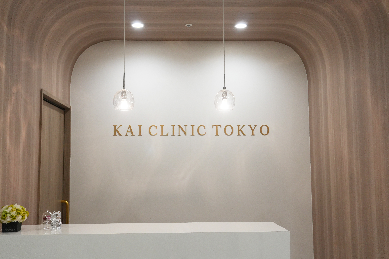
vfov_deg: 34.6
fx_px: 416
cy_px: 127
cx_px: 189
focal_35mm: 39
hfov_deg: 50.1
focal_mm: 25
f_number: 4.5
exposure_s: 1/160
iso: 800
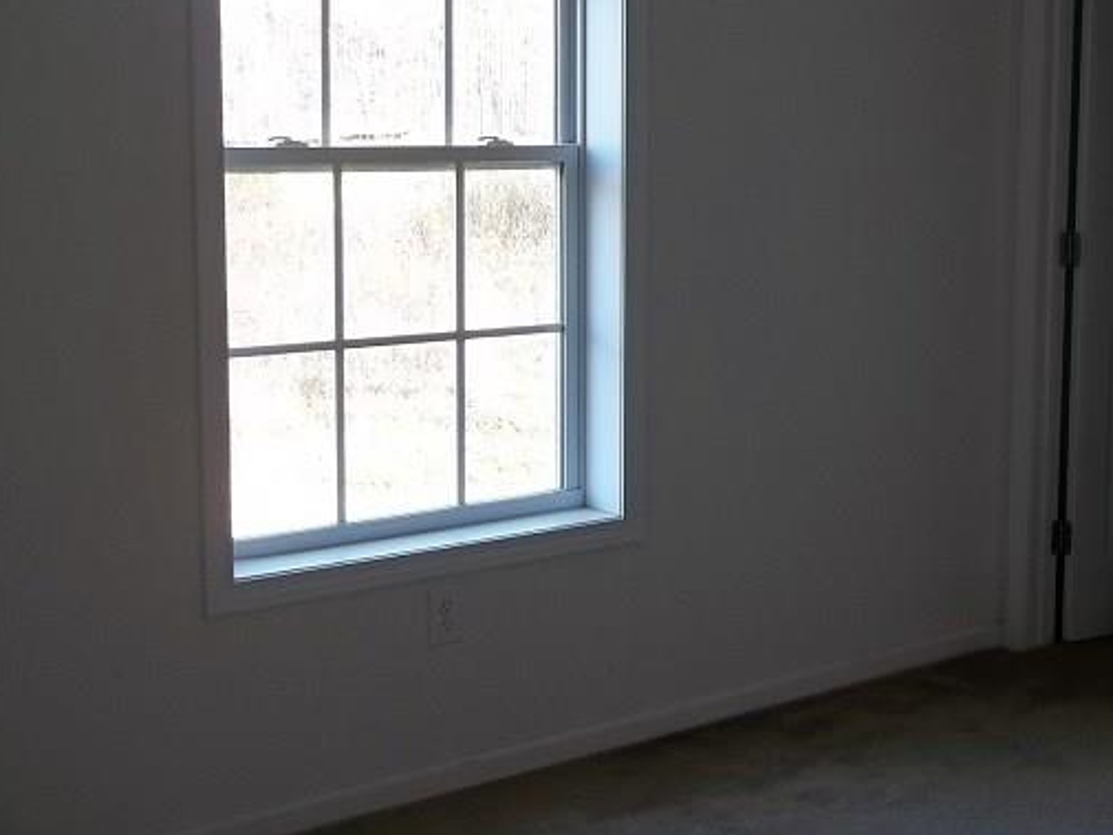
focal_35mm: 57
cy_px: 347
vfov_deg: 25.6
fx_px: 1833
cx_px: 873
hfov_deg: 32.9
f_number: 2.9
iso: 64
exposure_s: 1/40
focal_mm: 5.7
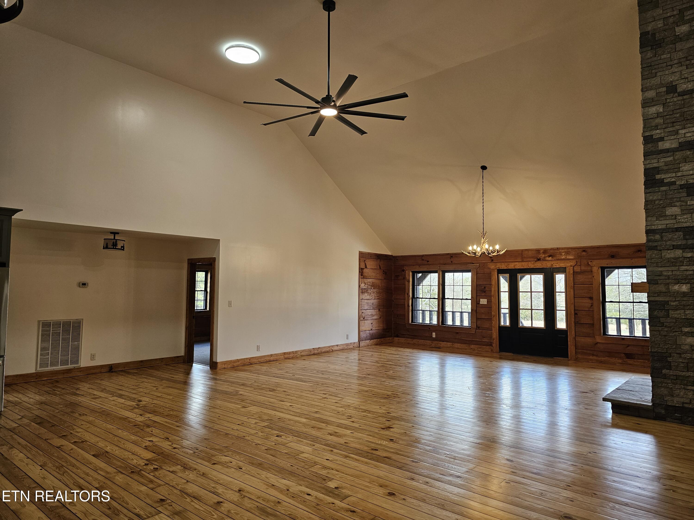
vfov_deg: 58.9
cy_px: 260
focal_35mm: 23
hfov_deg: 73.9
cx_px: 347
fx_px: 461
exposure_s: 1/120
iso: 160
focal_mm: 6.3
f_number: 1.7
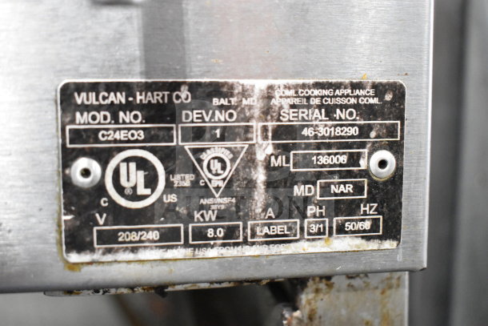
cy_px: 163
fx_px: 630
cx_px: 244
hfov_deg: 42.3
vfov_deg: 29.0
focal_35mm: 46
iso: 6400
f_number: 4.5
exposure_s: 1/80
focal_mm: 31
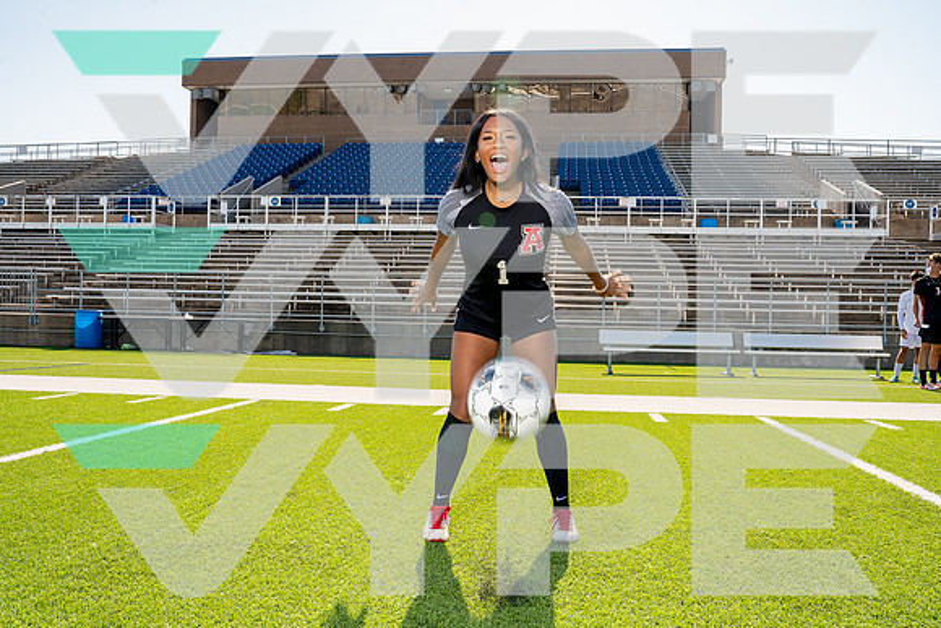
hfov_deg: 60.3
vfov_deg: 42.3
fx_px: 810
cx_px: 470
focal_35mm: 31
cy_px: 314
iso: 320
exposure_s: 1/250
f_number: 10
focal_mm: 31
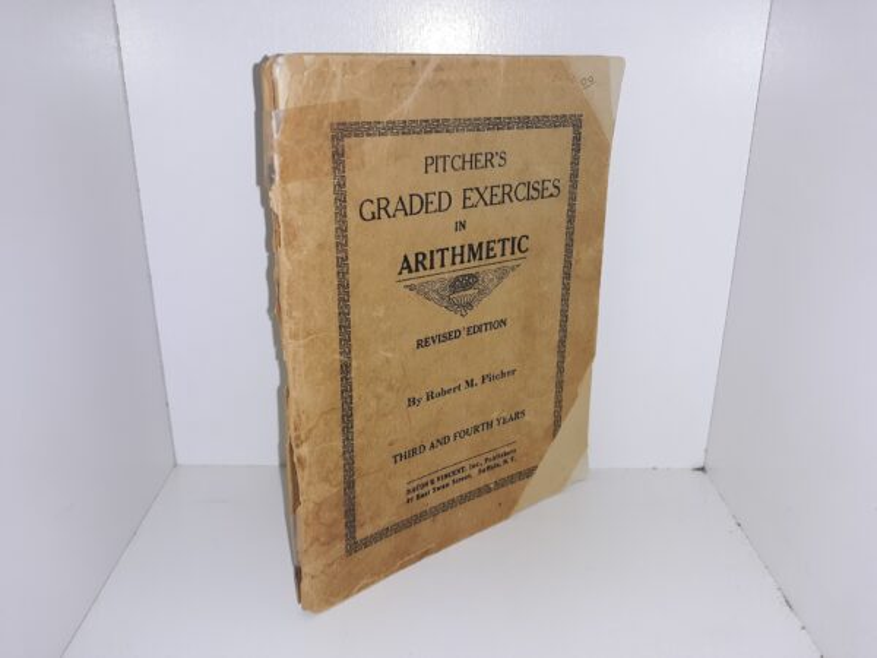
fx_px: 709
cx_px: 438
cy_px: 329
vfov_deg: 49.7
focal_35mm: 28
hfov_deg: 63.4
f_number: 1.7
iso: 40
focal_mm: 3.7
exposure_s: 1/172
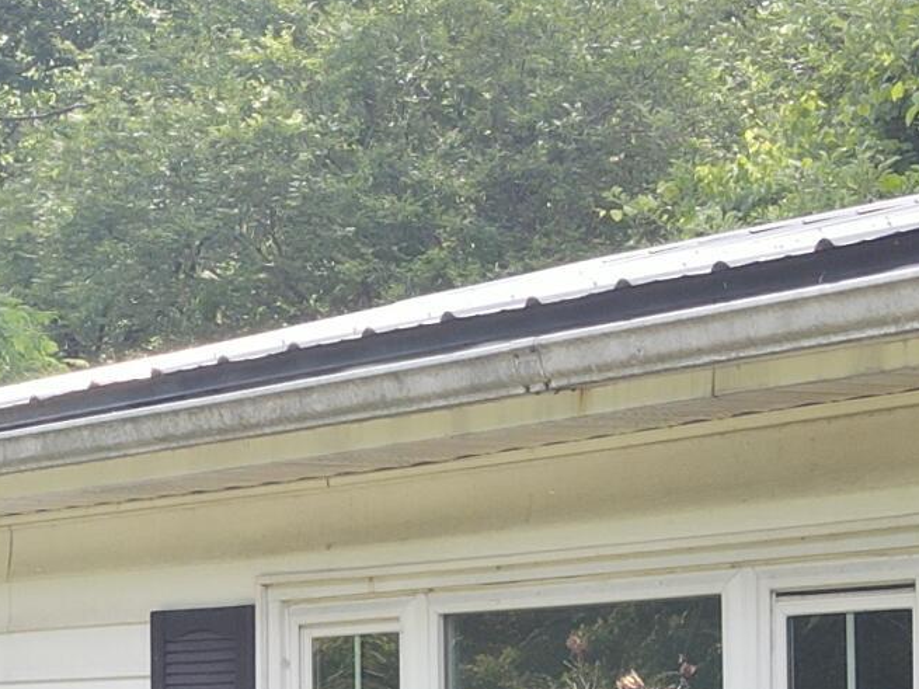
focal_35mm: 110
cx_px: -13
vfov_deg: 13.3
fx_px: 2920
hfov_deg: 17.4
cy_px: 695
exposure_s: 1/100
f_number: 2.8
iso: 100
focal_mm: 4.5
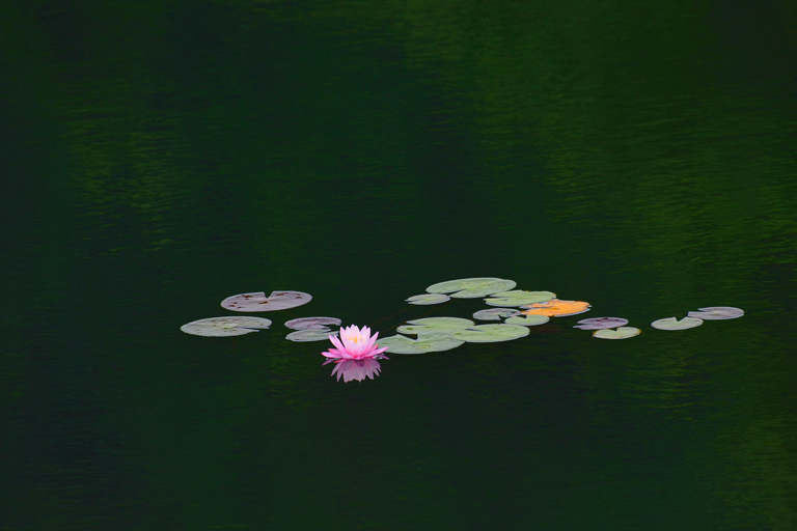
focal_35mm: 300
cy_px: 266
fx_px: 6641
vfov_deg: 4.6
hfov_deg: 6.9
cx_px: 398
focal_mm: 300
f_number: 9
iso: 400
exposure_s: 1/800
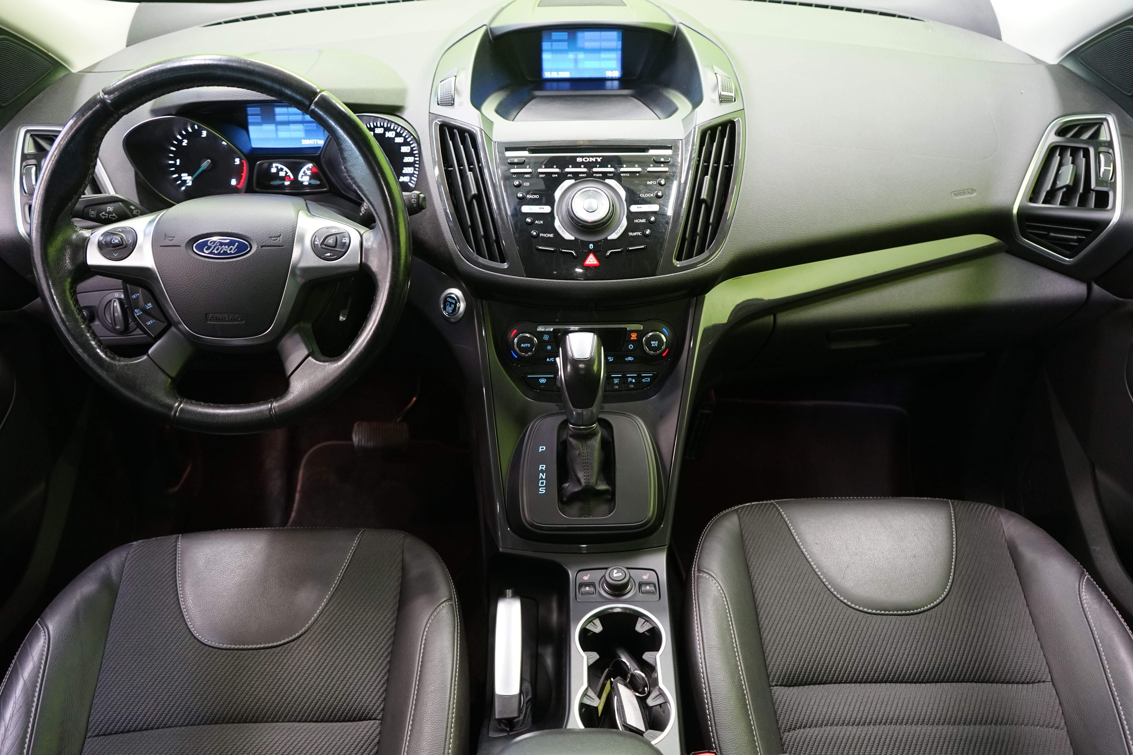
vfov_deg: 46.4
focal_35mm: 28
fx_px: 881
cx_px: 566
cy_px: 378
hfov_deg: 65.5
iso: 1600
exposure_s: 1/20
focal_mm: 28
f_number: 4
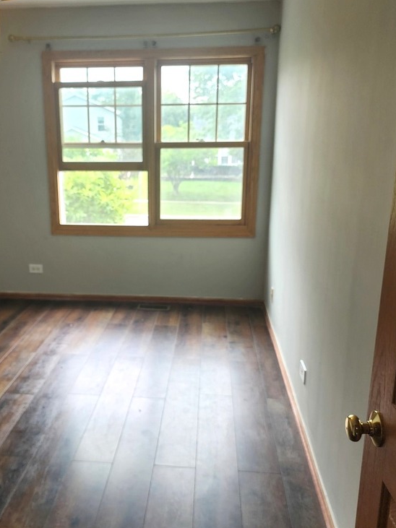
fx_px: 519
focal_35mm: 34
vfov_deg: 53.9
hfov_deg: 41.5
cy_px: 291
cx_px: 152
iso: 100
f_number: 1.8
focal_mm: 6.4
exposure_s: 1/180
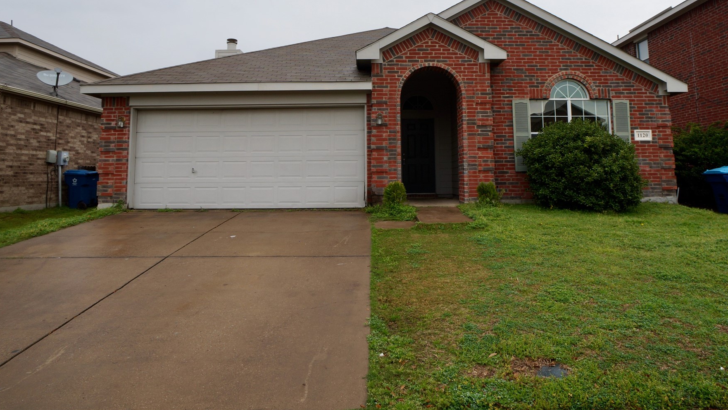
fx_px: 598
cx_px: 384
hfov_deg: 62.6
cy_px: 119
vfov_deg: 37.1
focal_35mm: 31
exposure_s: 1/100
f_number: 7.1
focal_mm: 16
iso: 100
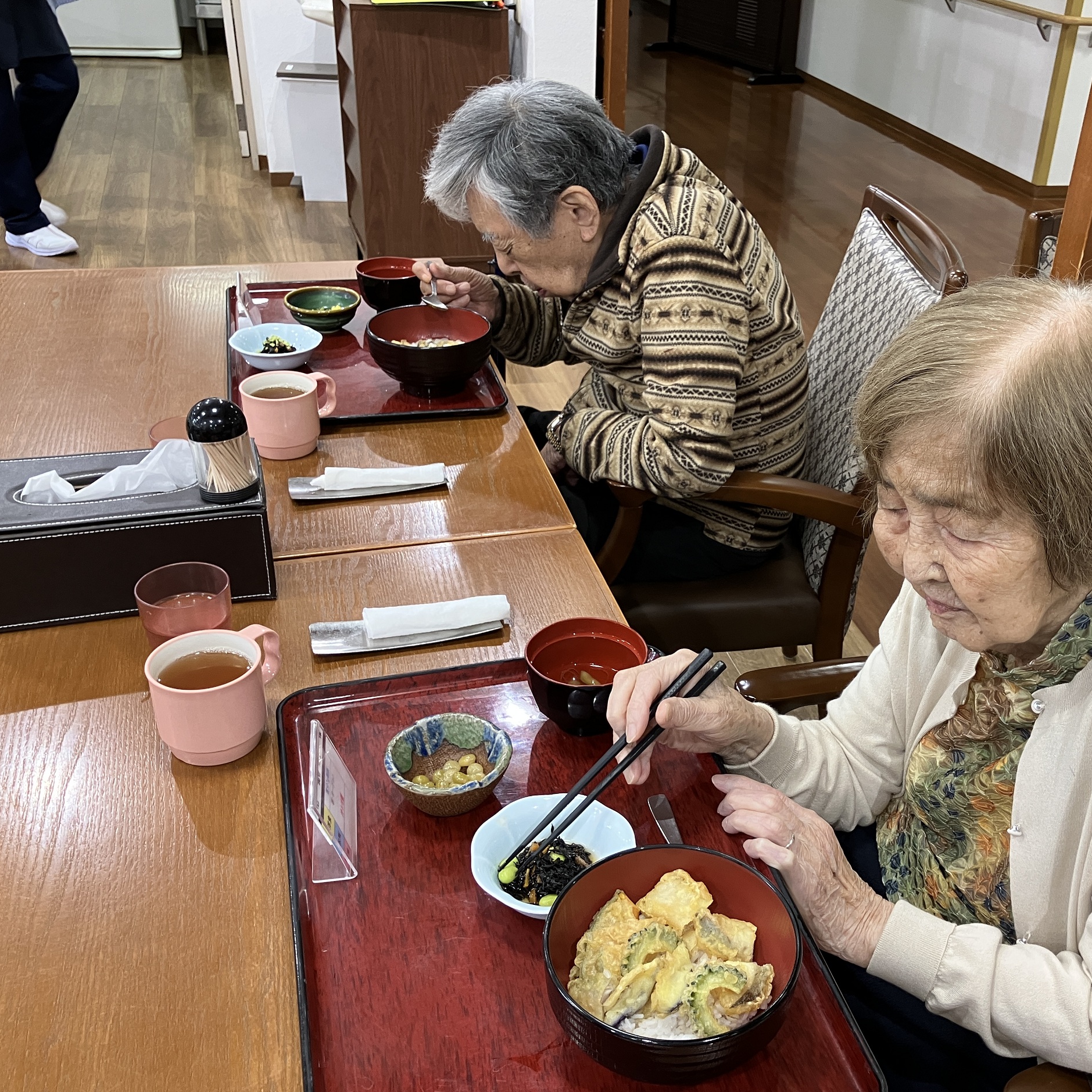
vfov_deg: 48.4
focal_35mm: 34
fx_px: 1213
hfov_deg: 47.6
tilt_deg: -30.8
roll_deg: -3.7
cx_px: 735
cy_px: 561
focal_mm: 3.99
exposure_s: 1/50
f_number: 1.8
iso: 80
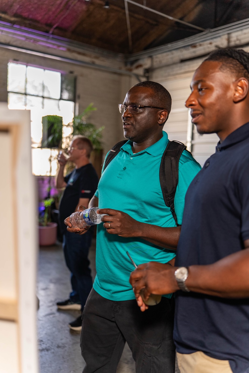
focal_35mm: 35
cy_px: 186
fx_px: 363
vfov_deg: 54.4
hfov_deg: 37.9
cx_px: 124
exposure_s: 1/125
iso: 250
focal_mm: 35
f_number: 2
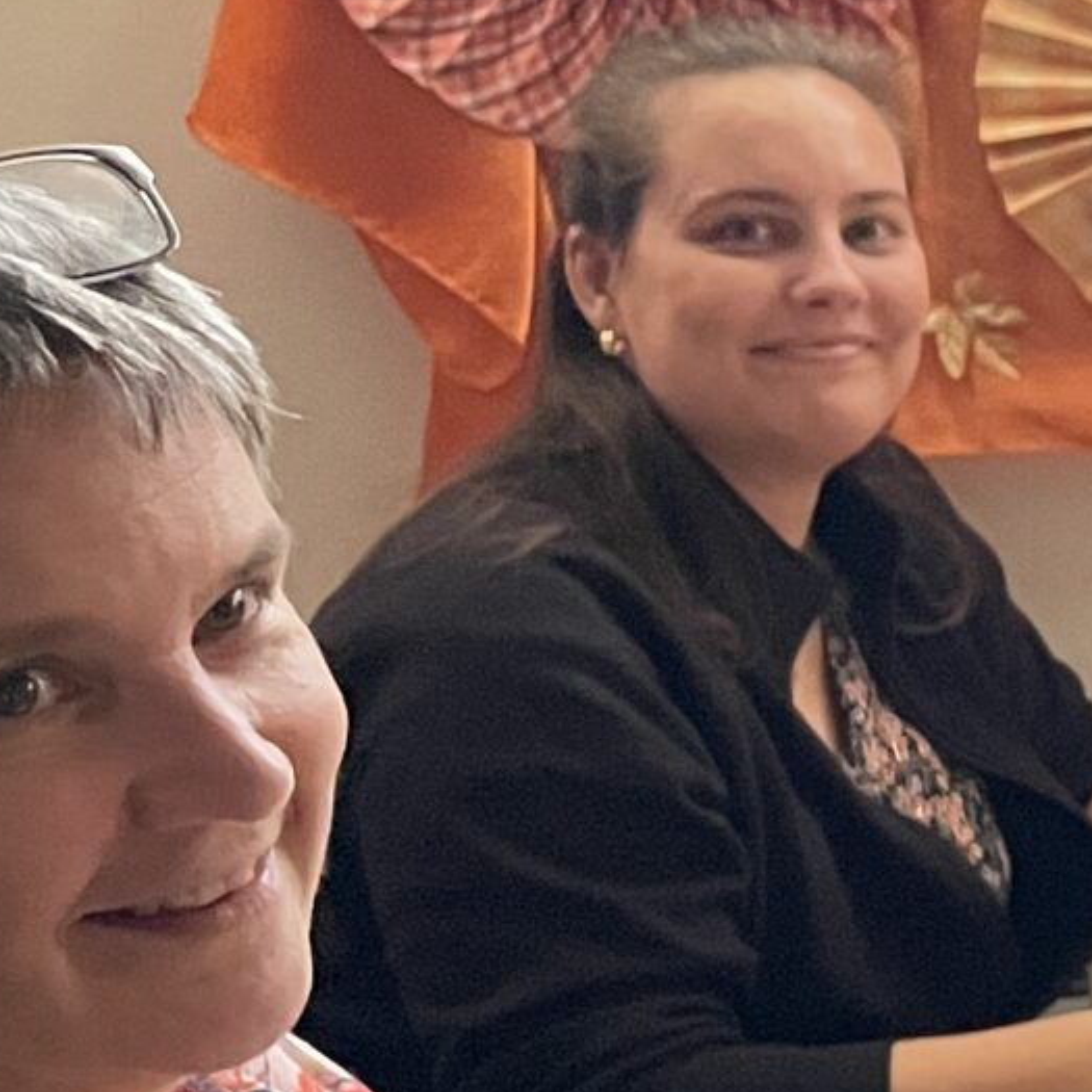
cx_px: 2298
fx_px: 3997
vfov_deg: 15.6
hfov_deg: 13.1
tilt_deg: -9.8
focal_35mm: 112
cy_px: 505
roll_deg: +1.2
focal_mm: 4.2
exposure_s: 1/60
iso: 400
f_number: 1.6
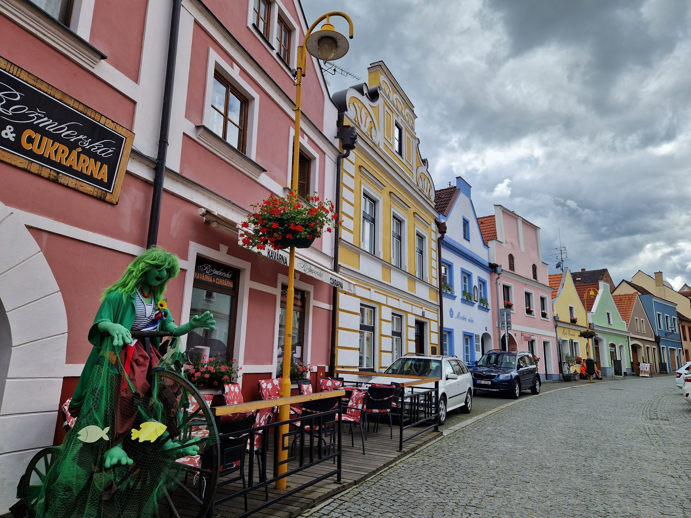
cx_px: 346
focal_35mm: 23
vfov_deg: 58.9
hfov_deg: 73.9
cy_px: 259
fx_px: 459
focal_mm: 5.4
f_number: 1.8
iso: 50
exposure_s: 1/1068
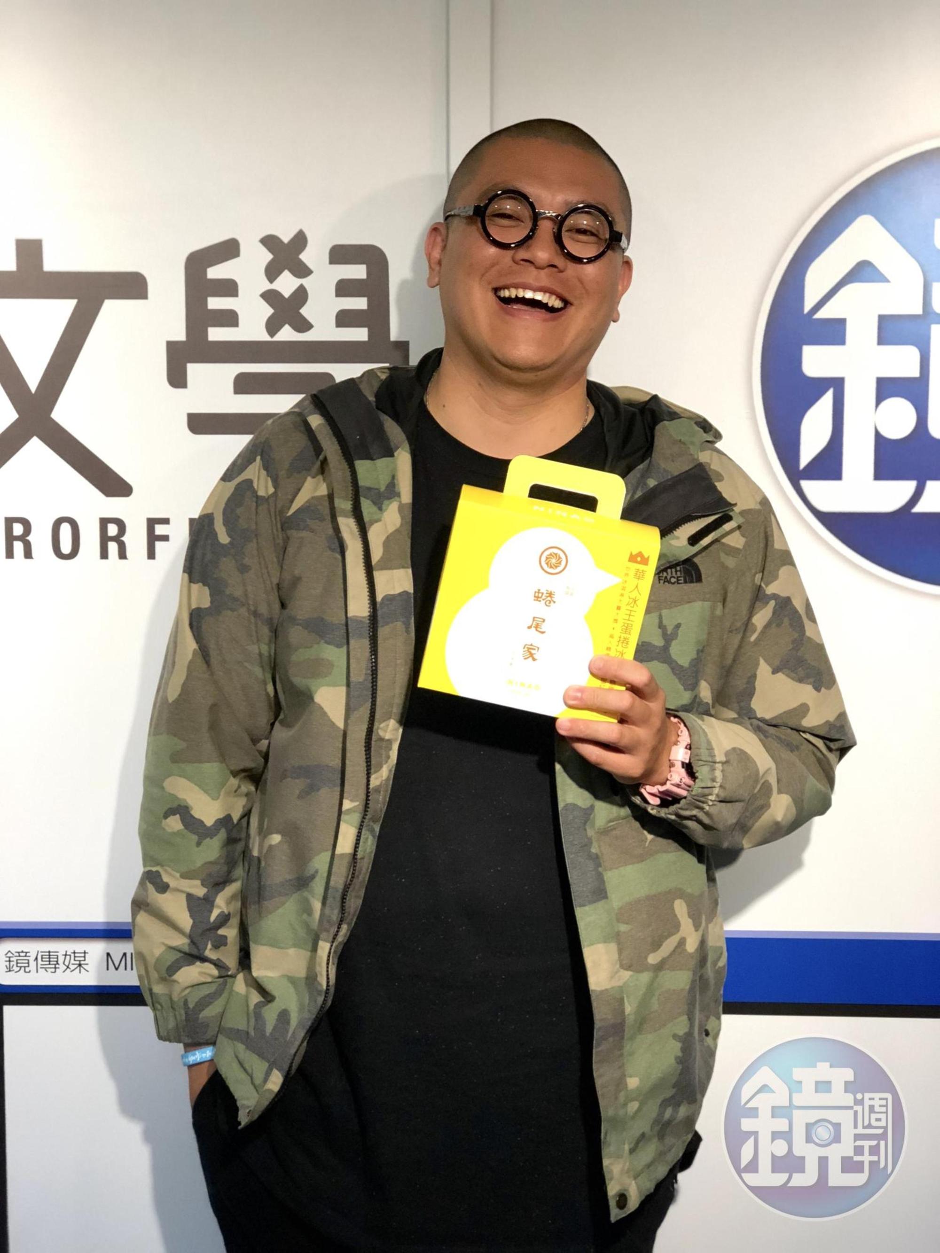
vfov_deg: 33.8
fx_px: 2064
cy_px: 626
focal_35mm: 57
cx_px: 470
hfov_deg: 25.7
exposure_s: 1/60
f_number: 2.8
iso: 160
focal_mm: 6.6
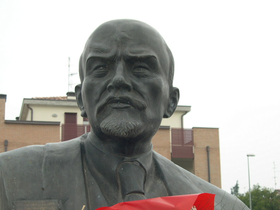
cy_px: 122
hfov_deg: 28.9
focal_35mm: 67
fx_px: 542
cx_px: 118
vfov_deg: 21.9
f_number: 3.2
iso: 100
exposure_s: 1/358
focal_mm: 11.1
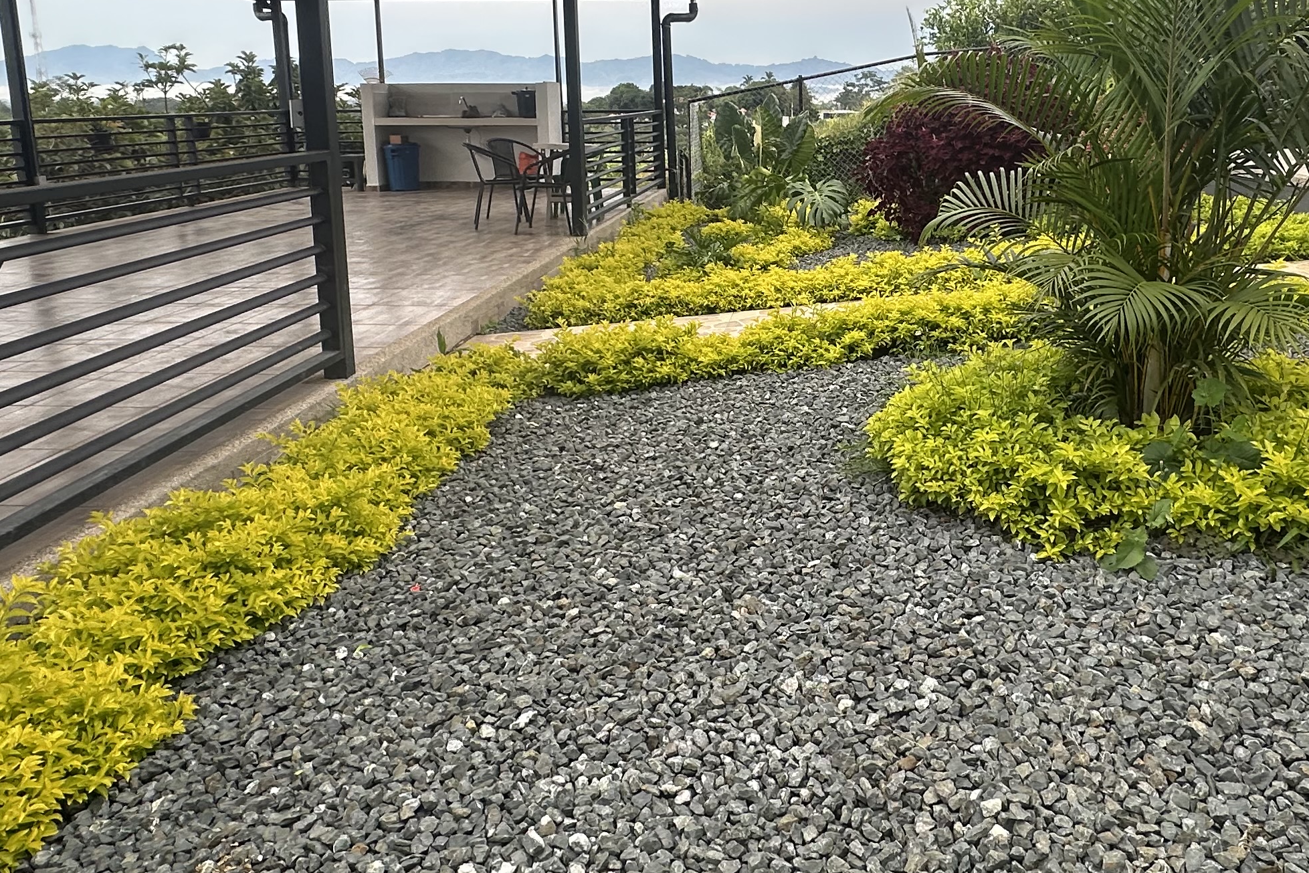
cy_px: 298
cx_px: 801
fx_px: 1091
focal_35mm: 30
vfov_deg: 43.1
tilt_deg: -11.3
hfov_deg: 61.3
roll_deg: +2.3
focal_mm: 2.22
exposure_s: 1/306
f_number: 2.2
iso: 40
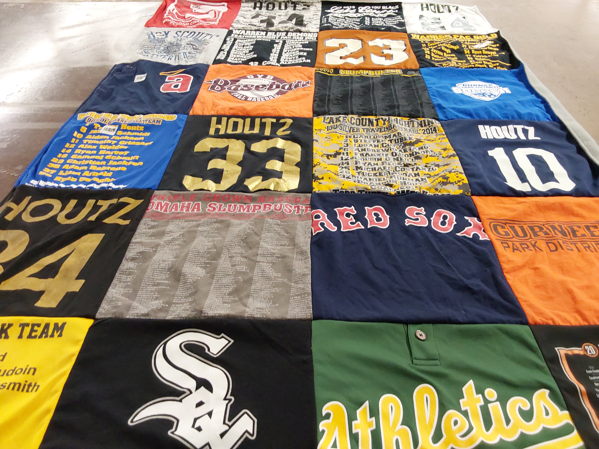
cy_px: 224
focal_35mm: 28
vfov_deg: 49.7
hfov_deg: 63.4
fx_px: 485
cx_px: 300
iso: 200
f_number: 1.9
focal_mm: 2.91
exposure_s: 1/60
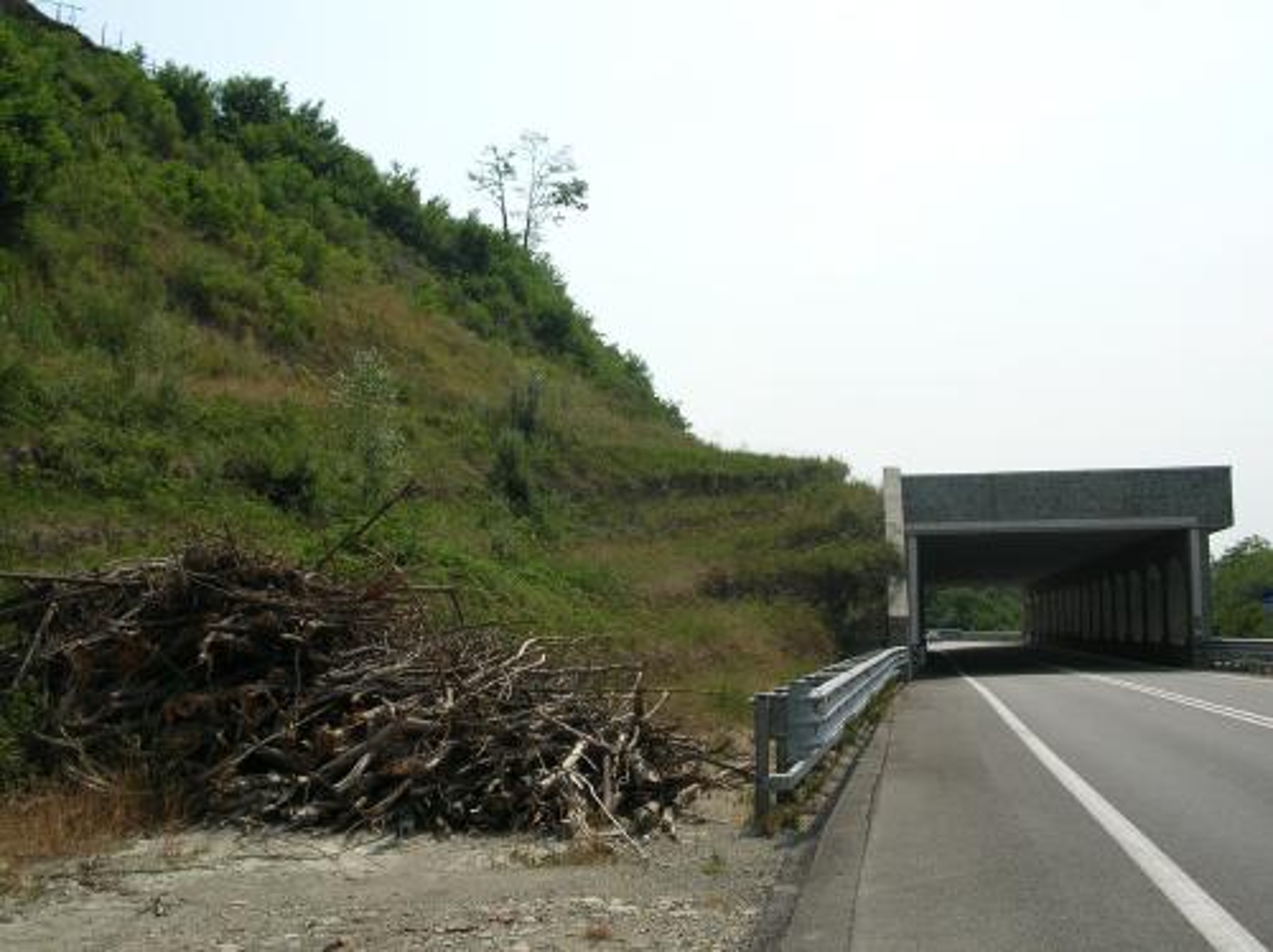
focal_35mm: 36
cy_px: 476
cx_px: 636
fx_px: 1323
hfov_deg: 51.4
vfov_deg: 39.6
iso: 50
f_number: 3.7
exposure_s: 1/1185
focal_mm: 6
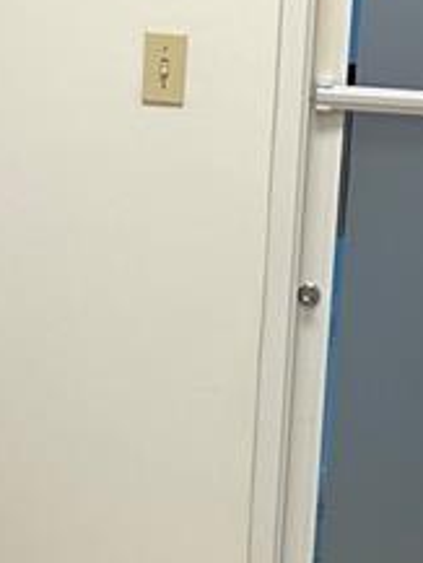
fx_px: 2344
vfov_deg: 13.1
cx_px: 280
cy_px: 773
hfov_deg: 10.3
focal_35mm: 144
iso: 32
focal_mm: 5.7
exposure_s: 1/132
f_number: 1.5
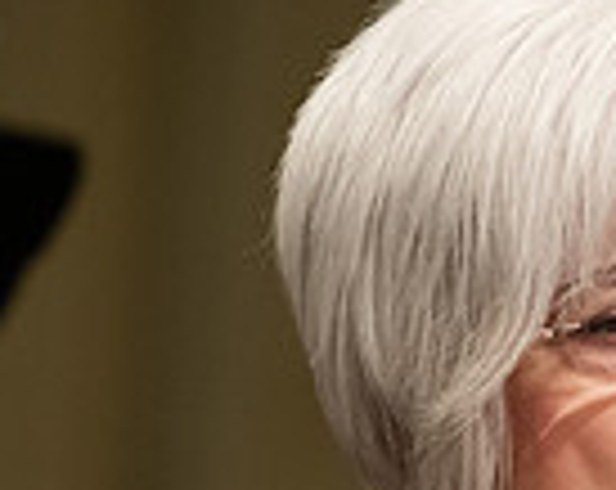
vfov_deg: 1.3
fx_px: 21722
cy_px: 564
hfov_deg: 1.6
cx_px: 683
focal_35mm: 1194
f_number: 3.2
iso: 3200
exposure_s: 1/320
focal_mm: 300
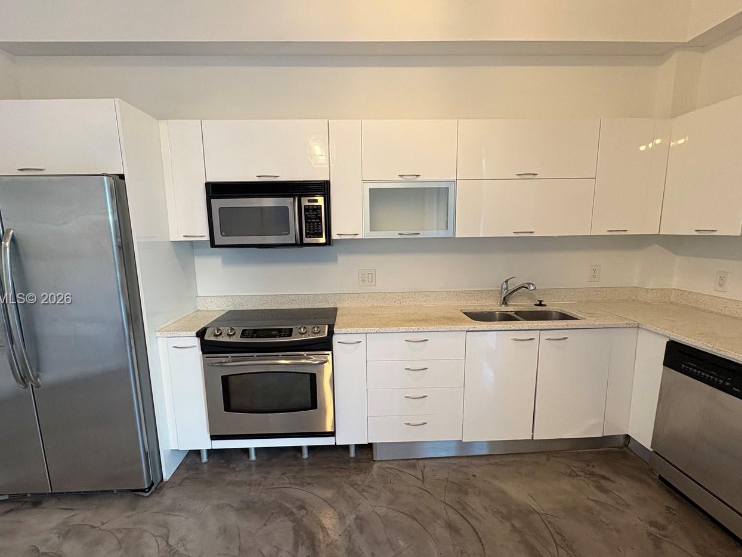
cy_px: 300
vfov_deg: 71.5
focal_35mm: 18
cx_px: 363
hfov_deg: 87.7
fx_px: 386
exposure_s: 1/60
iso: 200
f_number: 2.2
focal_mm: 2.22
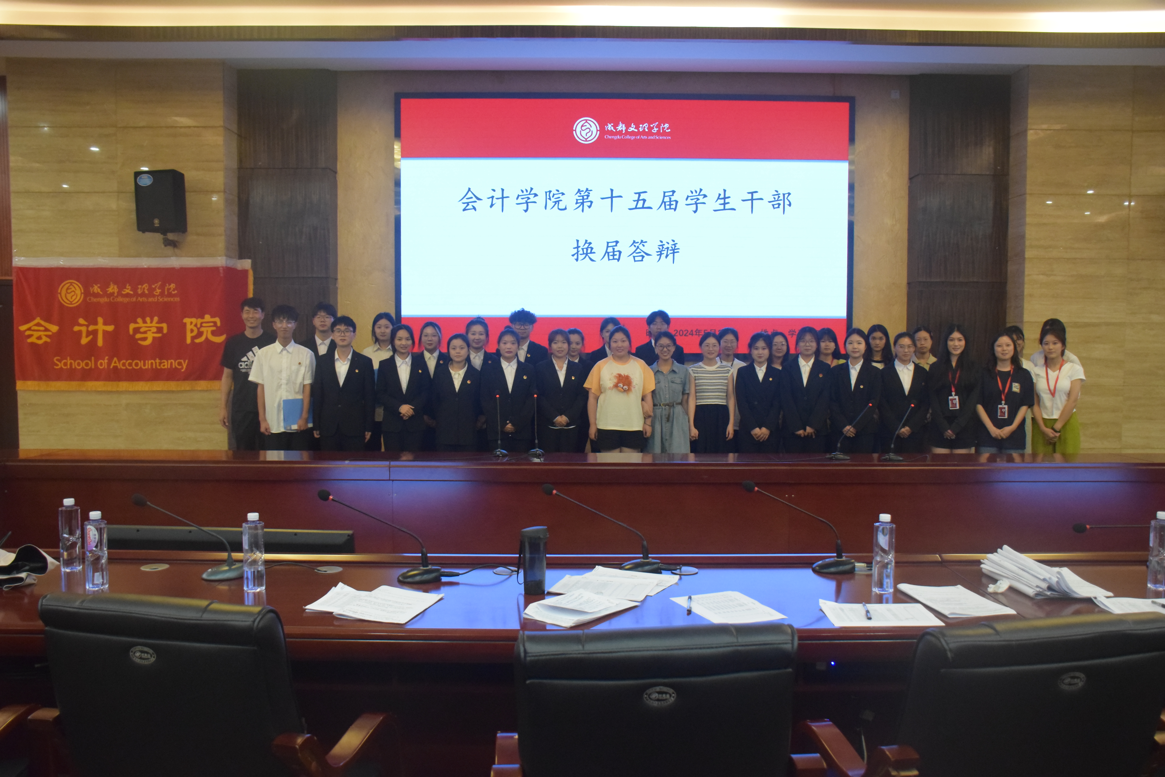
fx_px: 971
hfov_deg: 61.9
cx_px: 582
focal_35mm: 30
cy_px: 388
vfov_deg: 43.6
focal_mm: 20
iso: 3200
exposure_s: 1/80
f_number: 5.6
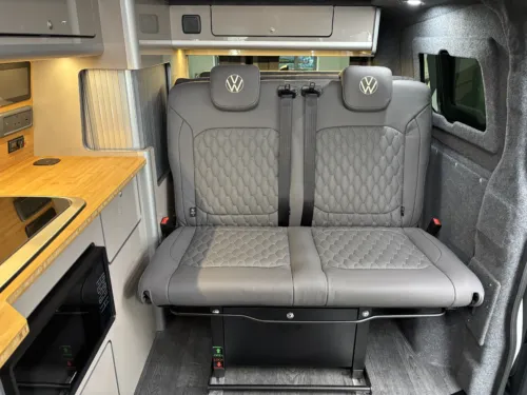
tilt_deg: -20.5
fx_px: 396
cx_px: 264
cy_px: 198
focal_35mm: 26
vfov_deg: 53.1
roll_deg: -0.1
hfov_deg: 67.3
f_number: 1.6
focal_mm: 5.96
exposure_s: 1/49
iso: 320
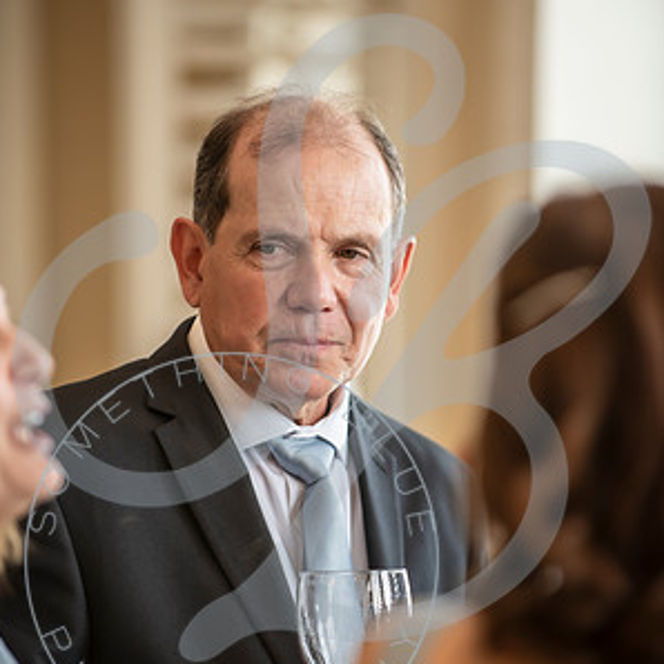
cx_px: 332
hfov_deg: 6.8
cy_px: 390
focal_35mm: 257
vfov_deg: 6.8
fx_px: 5577
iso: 500
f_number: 2.8
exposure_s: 1/250
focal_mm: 200
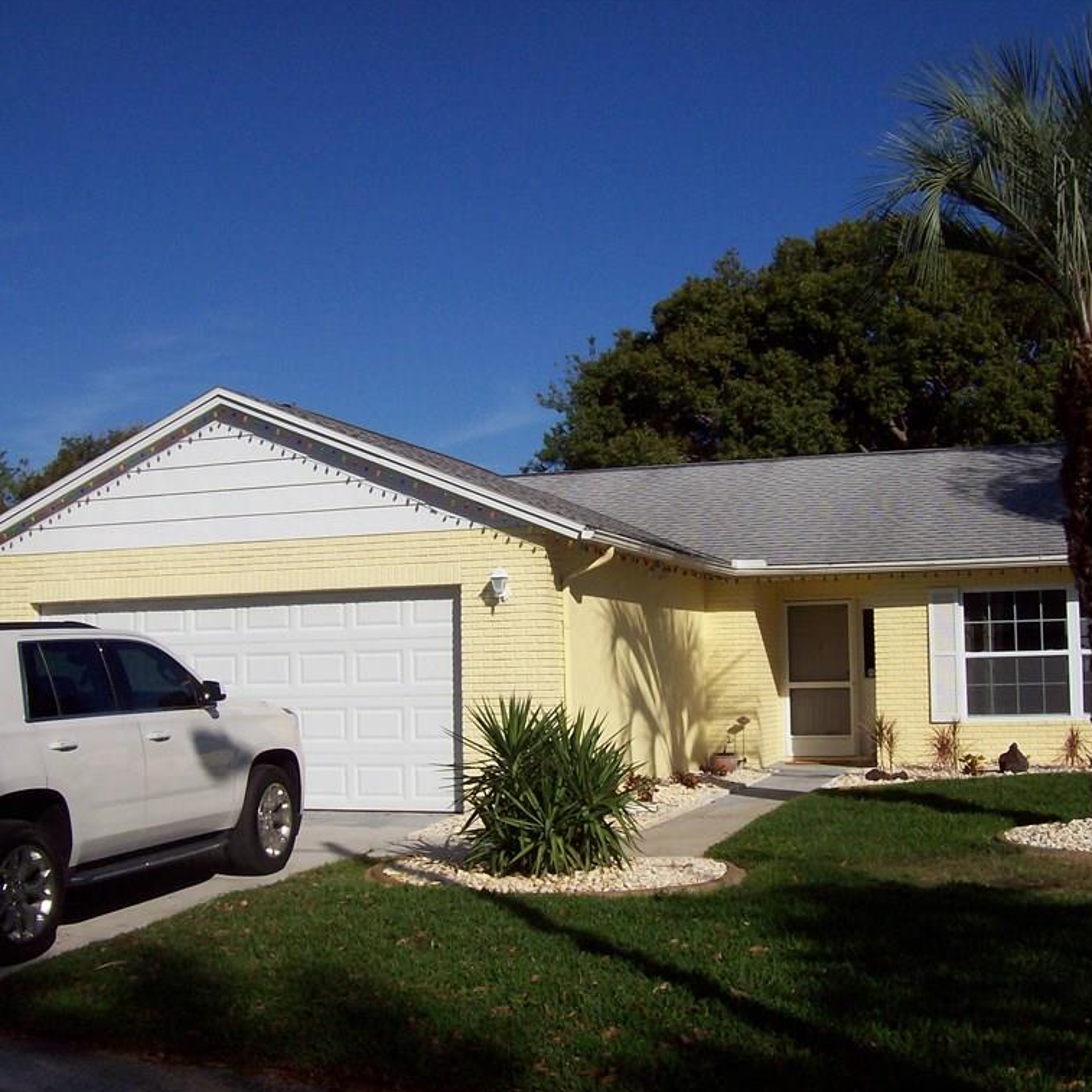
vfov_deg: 39.2
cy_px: 545
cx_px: 577
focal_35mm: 43
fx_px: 1535
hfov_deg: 39.2
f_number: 4.8
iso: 80
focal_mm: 6
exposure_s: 1/1401
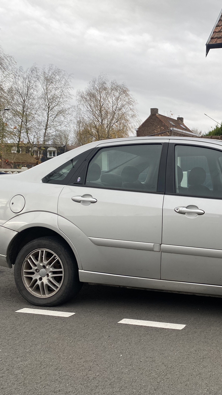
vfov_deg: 52.8
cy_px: 197
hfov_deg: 28.6
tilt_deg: -2.5
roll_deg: +0.7
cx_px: 239
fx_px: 398
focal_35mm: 38
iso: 32
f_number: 1.8
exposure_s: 1/463
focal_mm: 4.25
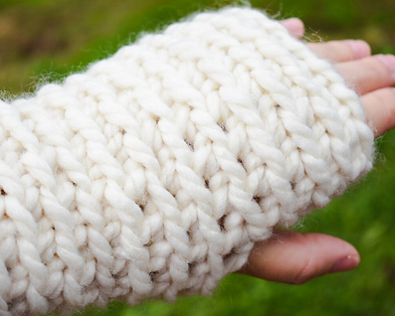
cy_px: 160
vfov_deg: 23.2
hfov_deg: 28.8
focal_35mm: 66
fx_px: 769
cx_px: 170
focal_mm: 29
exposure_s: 1/250
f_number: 4.2
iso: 200
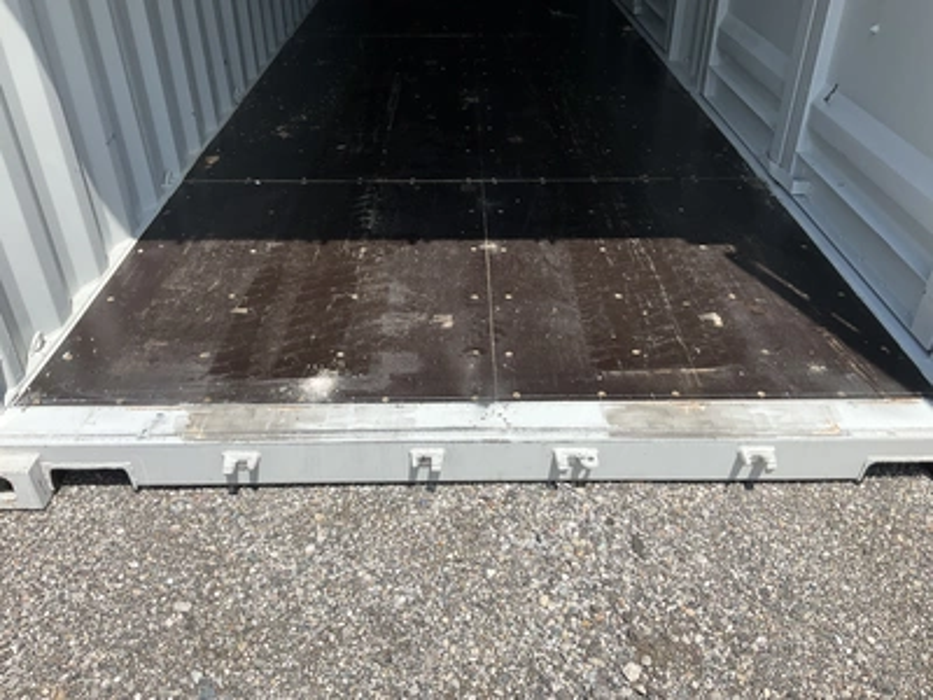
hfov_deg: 61.7
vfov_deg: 48.2
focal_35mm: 29
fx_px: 782
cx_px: 466
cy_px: 350
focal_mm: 3
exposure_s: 1/2141
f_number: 1.8
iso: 25
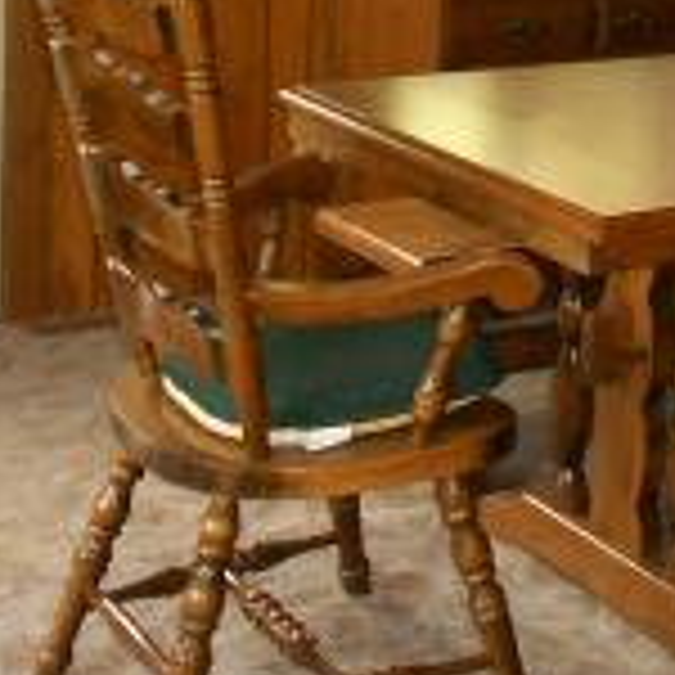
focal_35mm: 99
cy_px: -153
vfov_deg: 16.8
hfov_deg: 17.1
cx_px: 711
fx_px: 2184
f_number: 3.4
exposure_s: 1/25
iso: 250
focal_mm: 5.1
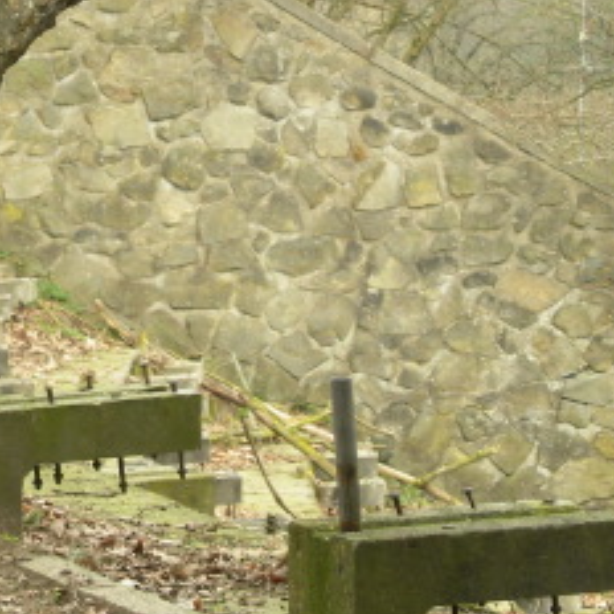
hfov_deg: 5.6
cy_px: -66
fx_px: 6321
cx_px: 61
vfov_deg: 5.5
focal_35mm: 315
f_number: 4.5
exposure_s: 1/72.6
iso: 80
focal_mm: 23
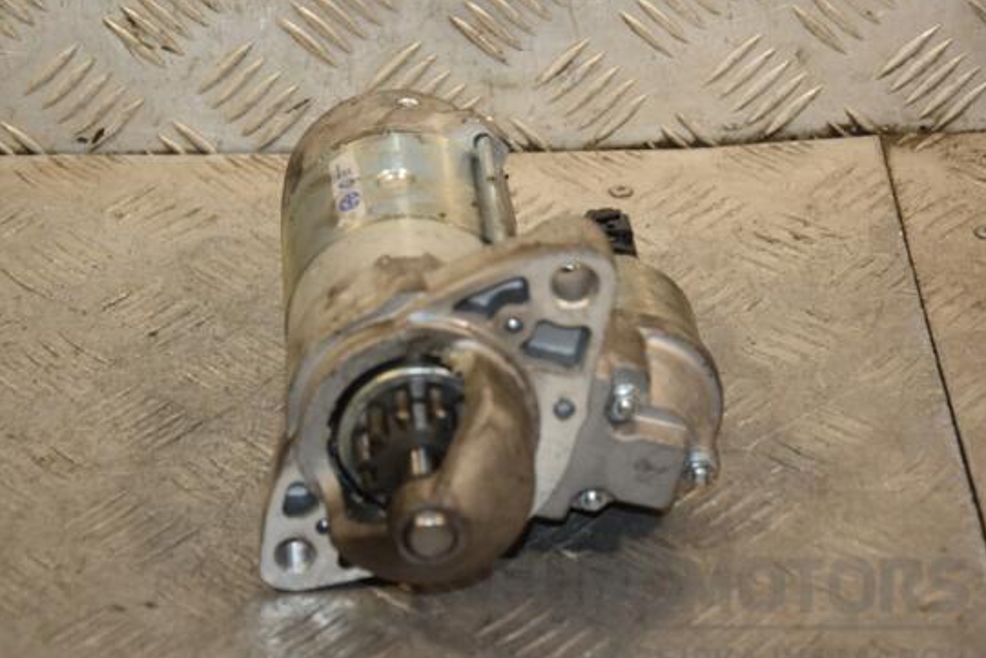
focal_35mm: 133
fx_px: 3643
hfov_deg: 15.4
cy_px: 343
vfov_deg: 10.3
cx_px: 457
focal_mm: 80
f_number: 5.3
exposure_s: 1/160
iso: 800
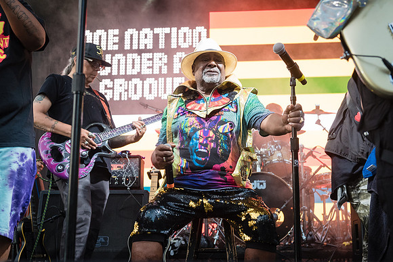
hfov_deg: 35.5
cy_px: 131
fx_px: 614
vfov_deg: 24.1
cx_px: 197
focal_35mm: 56
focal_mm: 45
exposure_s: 1/200
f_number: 4
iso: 2500
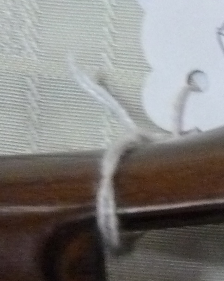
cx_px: 347
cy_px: 401
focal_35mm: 103
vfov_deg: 17.1
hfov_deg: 13.9
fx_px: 854
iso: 800
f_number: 3.3
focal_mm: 4.1
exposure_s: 1/50
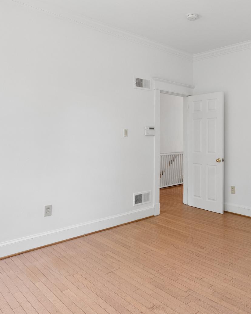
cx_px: 185
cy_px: 130
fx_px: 262
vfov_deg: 61.5
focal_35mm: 28
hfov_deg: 49.4
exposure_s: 1/100
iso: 1250
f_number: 7.1
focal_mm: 15.1
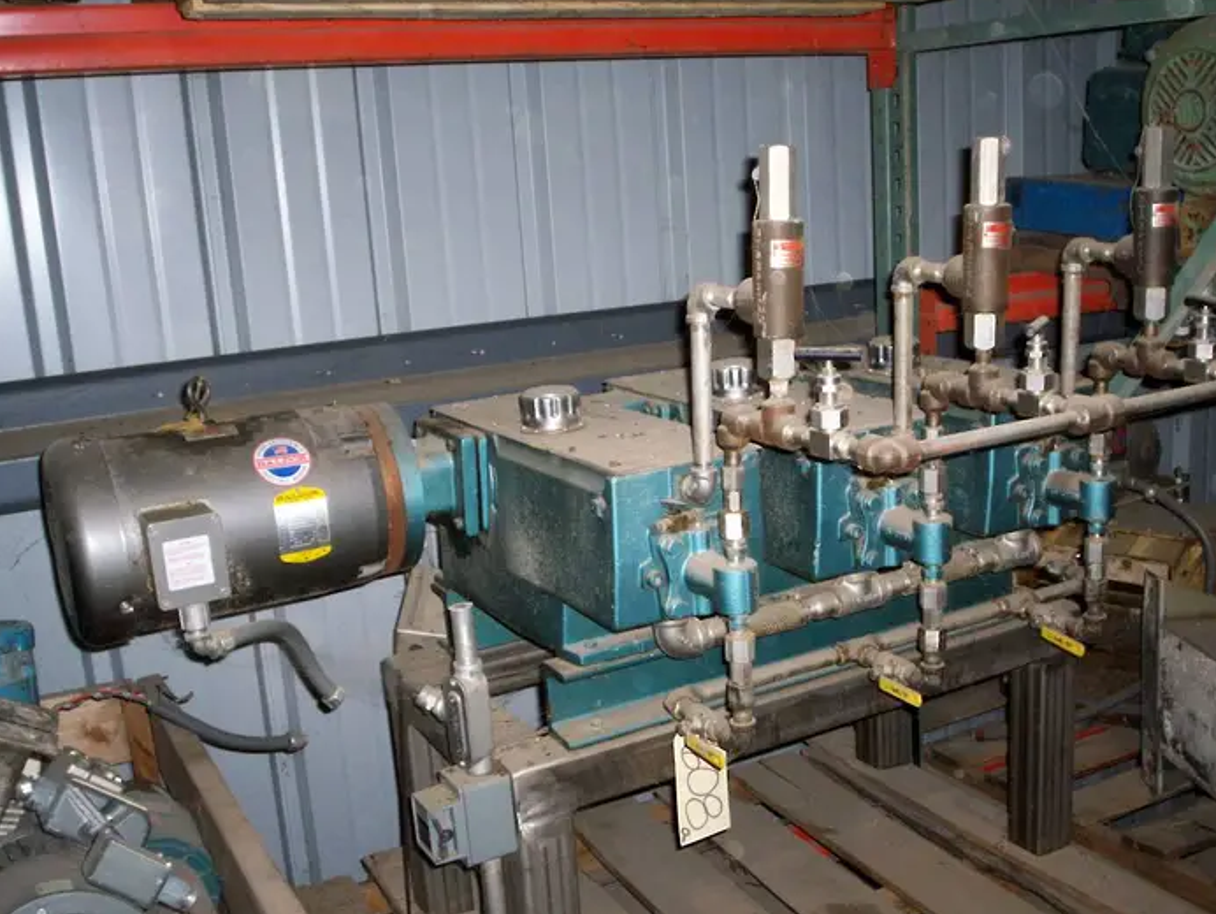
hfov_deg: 47.8
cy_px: 428
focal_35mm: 39
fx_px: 1371
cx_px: 638
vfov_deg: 36.8
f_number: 4.5
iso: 140
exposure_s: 1/64
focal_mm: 5.9
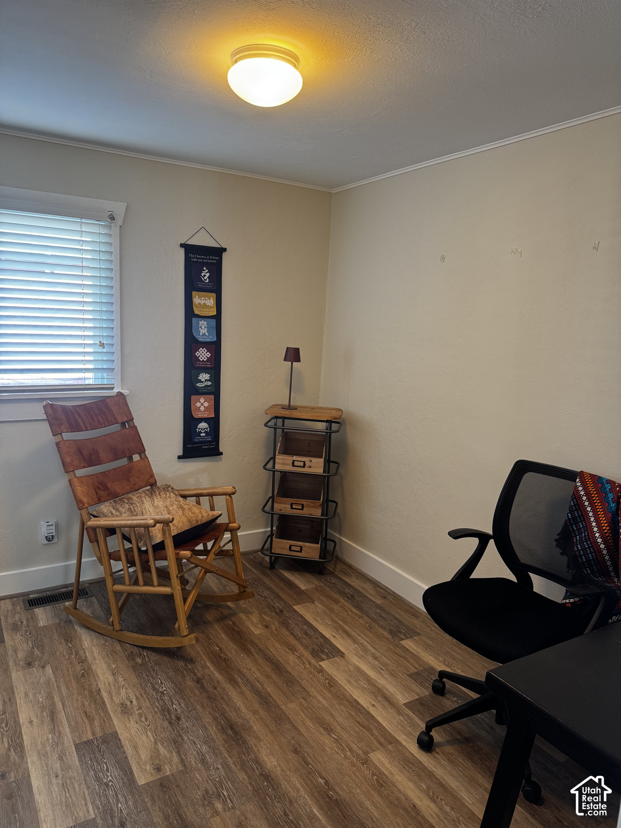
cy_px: 414
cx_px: 310
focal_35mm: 24
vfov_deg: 71.6
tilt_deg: -9.8
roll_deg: -2.7
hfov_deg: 56.8
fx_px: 574
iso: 200
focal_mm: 6.76
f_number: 1.78
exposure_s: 1/68
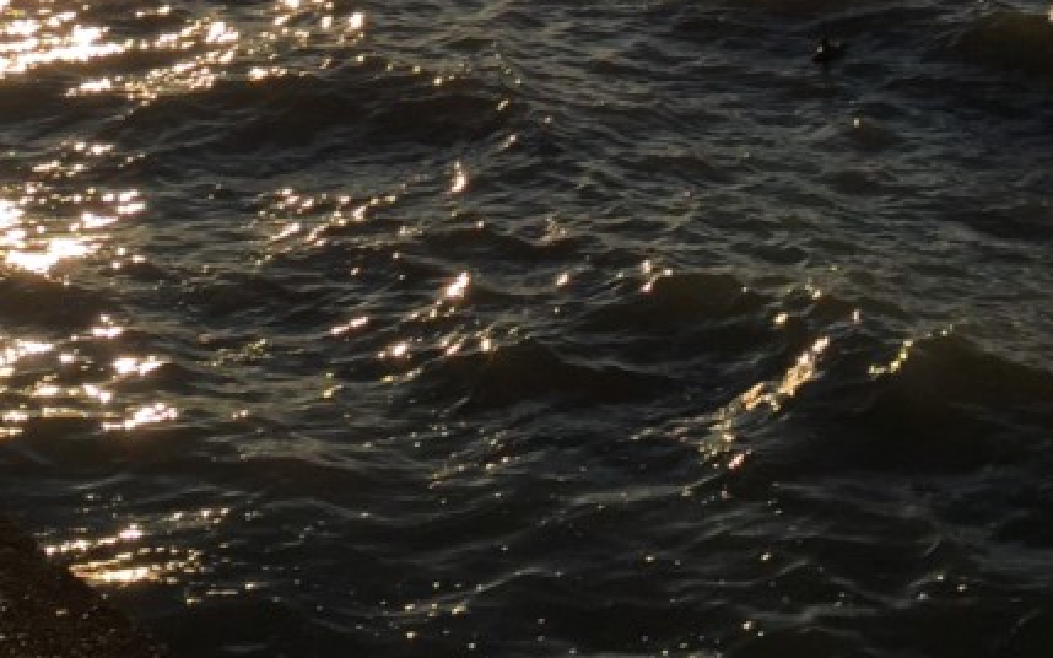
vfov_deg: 14.1
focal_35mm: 86
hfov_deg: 23.9
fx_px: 2468
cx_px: 295
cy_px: -358
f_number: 2.2
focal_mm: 4.15
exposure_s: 1/6623
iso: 32
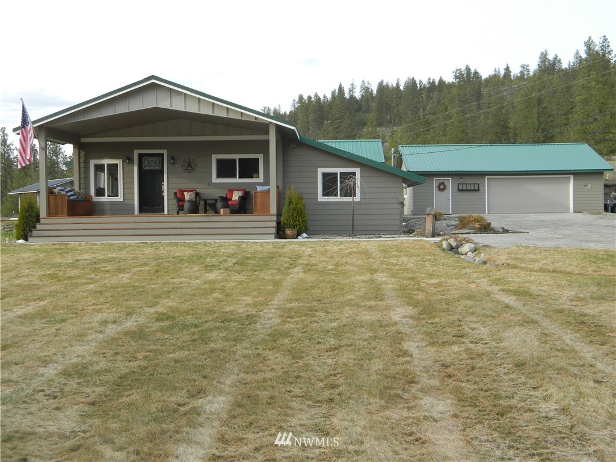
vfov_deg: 35.1
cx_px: 308
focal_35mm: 41
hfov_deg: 45.8
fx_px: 730
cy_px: 231
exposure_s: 1/200
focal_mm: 7.3
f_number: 3.5
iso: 80
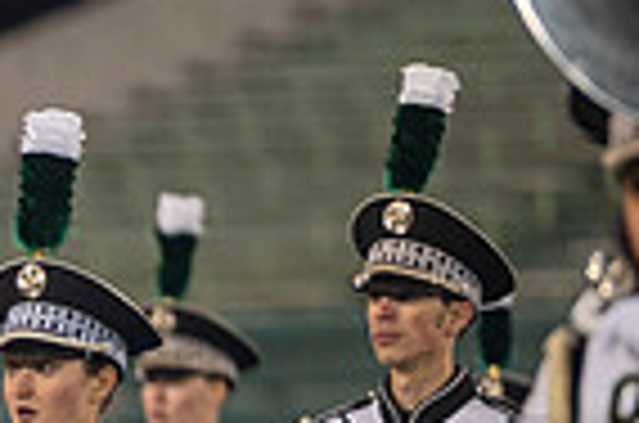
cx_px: -513
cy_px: 585
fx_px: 14505
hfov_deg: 2.5
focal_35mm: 819
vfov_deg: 1.7
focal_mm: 200
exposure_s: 1/500
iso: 1000
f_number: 2.8
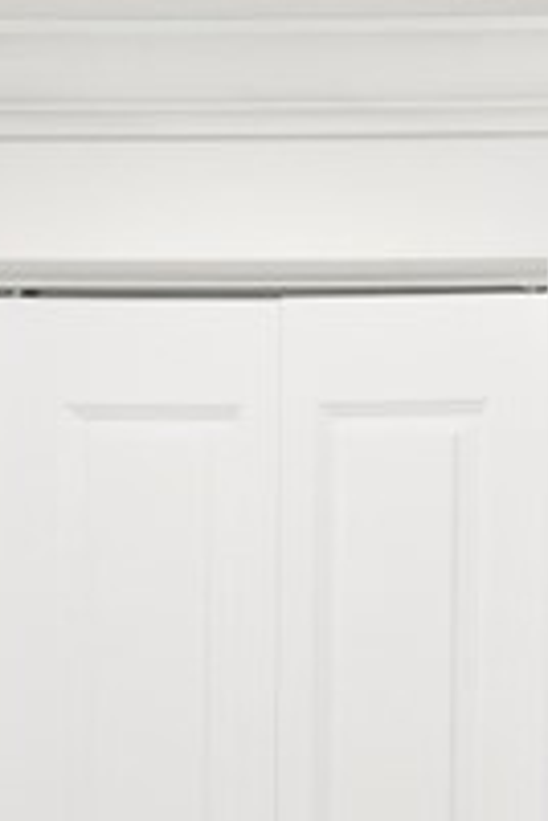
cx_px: 2178
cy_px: 1252
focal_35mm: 97
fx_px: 2215
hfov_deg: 8.2
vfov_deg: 18.5
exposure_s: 1/15
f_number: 9
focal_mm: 18
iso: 200
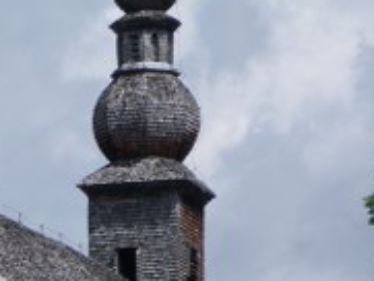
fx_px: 3589
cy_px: 469
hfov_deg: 5.9
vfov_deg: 4.4
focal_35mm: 332
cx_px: -229
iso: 64
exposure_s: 1/400
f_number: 6
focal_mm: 16.7
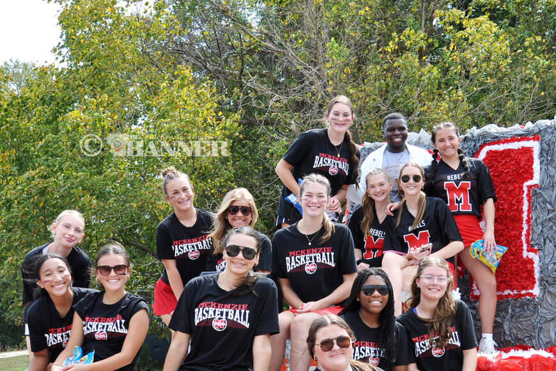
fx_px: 957
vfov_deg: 21.8
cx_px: 341
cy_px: 256
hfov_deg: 32.3
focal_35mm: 62
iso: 100
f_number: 5.6
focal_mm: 24
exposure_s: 1/200
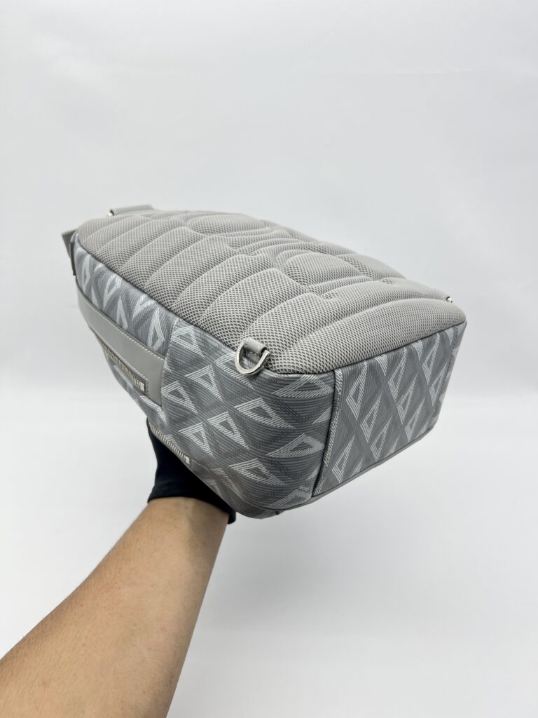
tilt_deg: -28.0
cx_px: 269
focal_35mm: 26
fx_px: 539
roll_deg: +0.3
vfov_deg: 67.3
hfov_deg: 53.1
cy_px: 359
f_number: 1.5
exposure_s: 1/117
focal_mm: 5.7
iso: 32
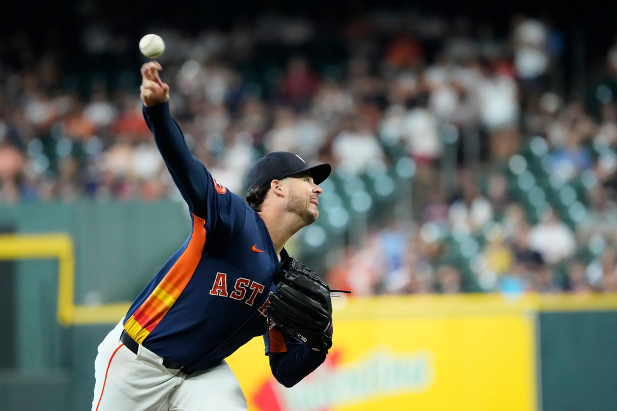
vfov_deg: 3.4
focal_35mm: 400
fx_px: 6853
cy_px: 206
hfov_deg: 5.2
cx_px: 308
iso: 10000
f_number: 4.5
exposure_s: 1/2000
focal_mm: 400
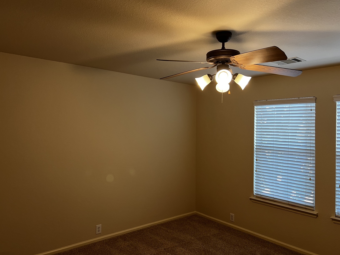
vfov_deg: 51.3
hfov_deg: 65.3
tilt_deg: -0.3
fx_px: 265
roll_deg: -1.0
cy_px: 127
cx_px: 166
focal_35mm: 27
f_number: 1.5
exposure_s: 1/60
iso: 100
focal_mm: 5.7
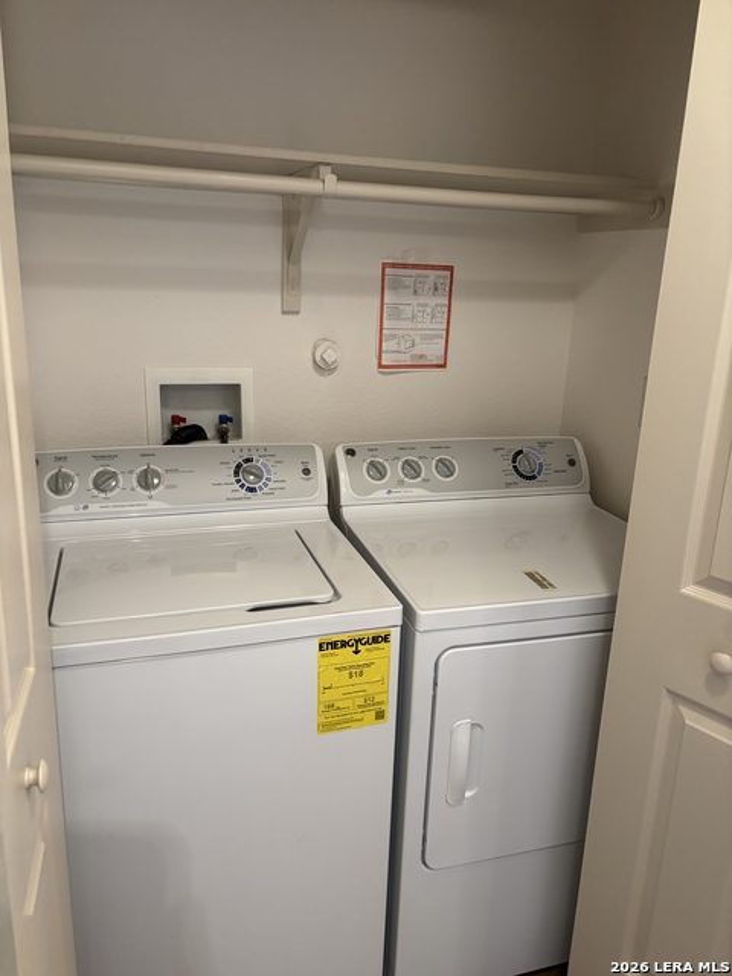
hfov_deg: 53.1
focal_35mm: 26
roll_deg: -3.5
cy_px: 488
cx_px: 366
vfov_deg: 67.3
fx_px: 733
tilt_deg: -16.1
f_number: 1.6
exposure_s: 1/60
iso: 320
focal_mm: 5.96
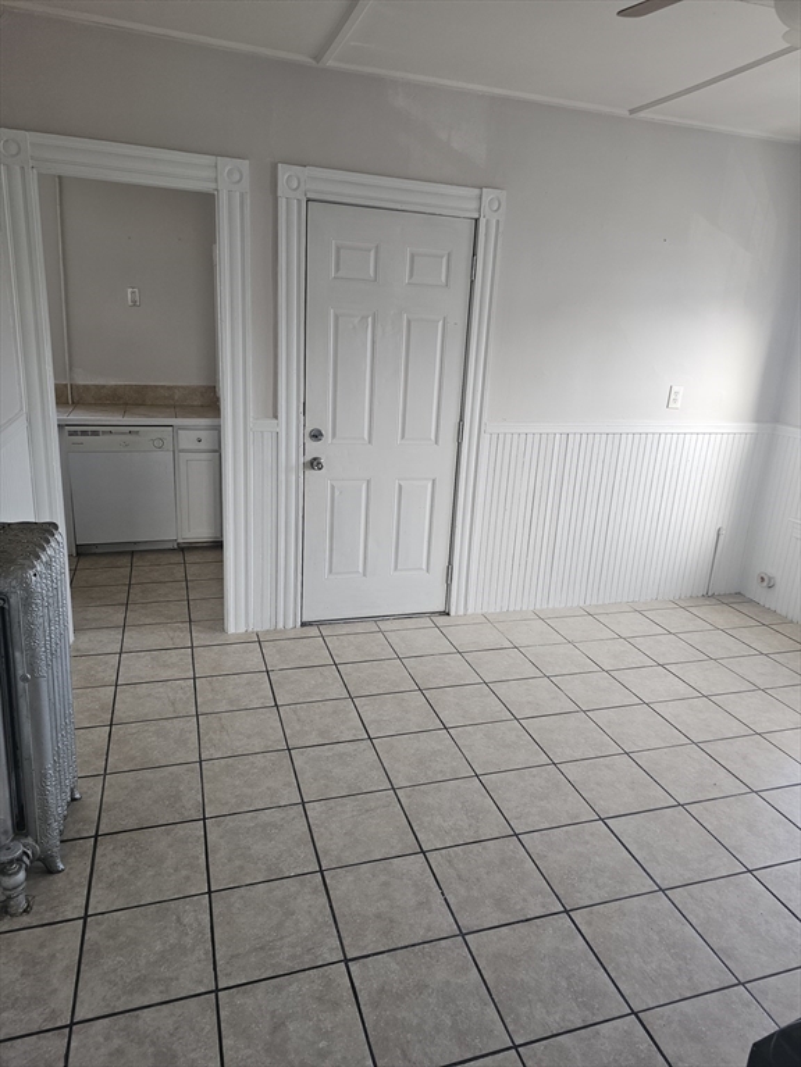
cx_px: 400
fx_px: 710
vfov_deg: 73.9
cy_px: 534
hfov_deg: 58.9
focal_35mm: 23
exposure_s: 1/207
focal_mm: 6.3
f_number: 1.7
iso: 160
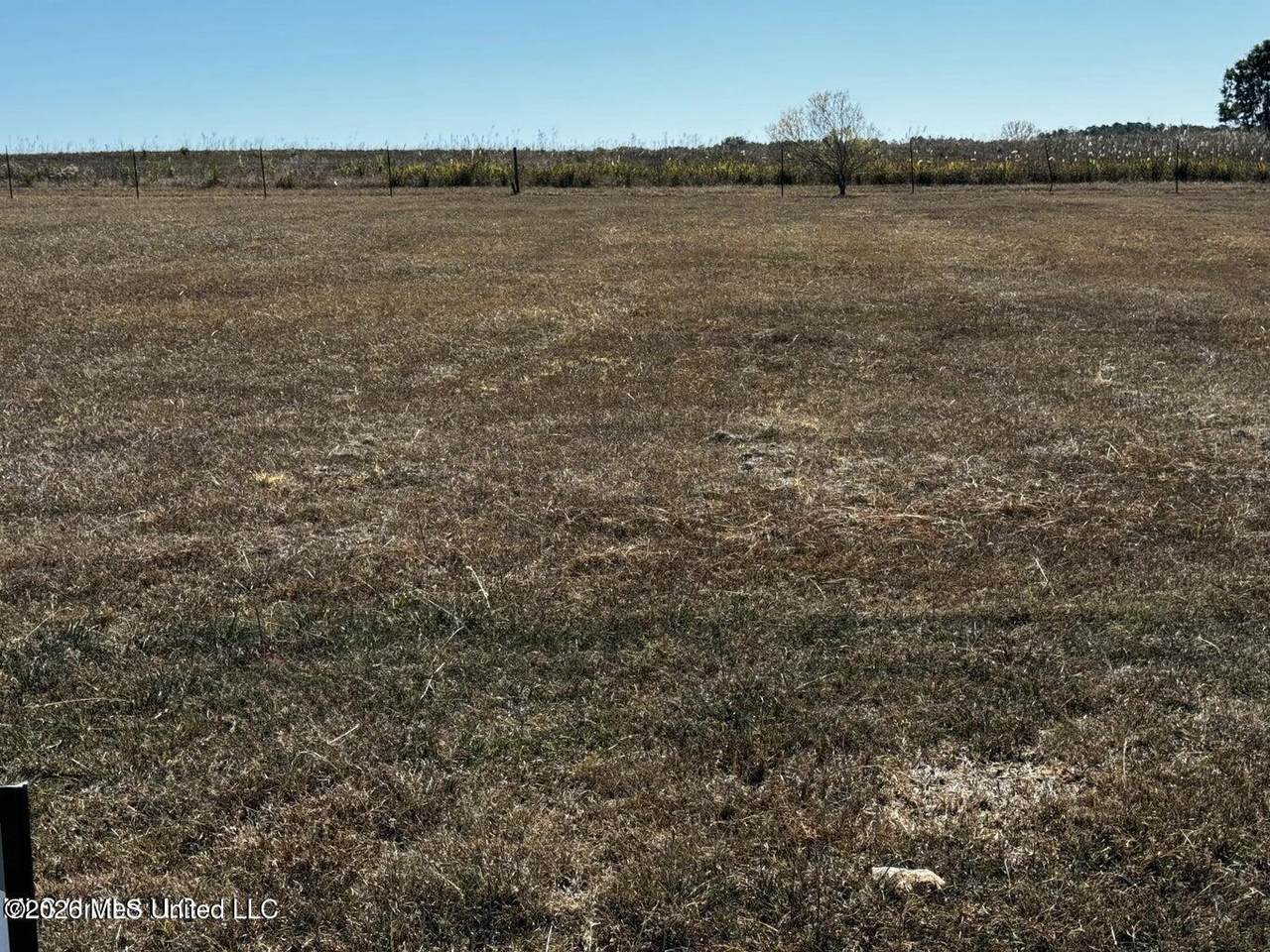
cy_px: 476
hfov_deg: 39.7
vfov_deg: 30.3
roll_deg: +2.2
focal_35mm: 48
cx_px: 635
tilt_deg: -8.7
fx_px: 1761
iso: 64
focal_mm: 6.86
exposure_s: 1/2717
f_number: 1.78
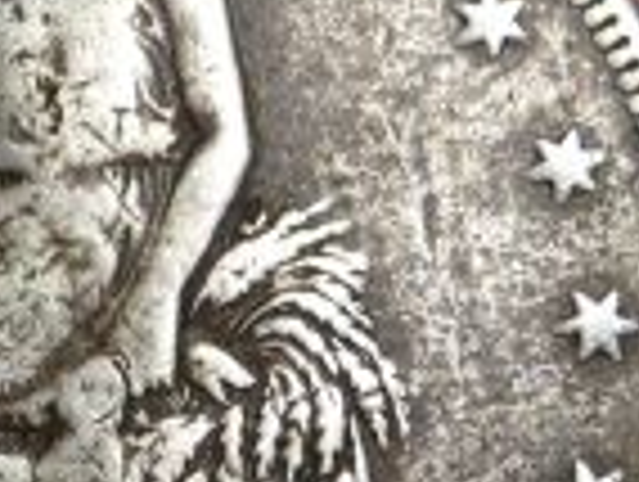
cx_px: -32
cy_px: 417
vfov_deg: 9.4
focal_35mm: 158
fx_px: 2922
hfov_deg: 12.3
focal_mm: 7.6
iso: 320
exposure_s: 1/30
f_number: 4.1
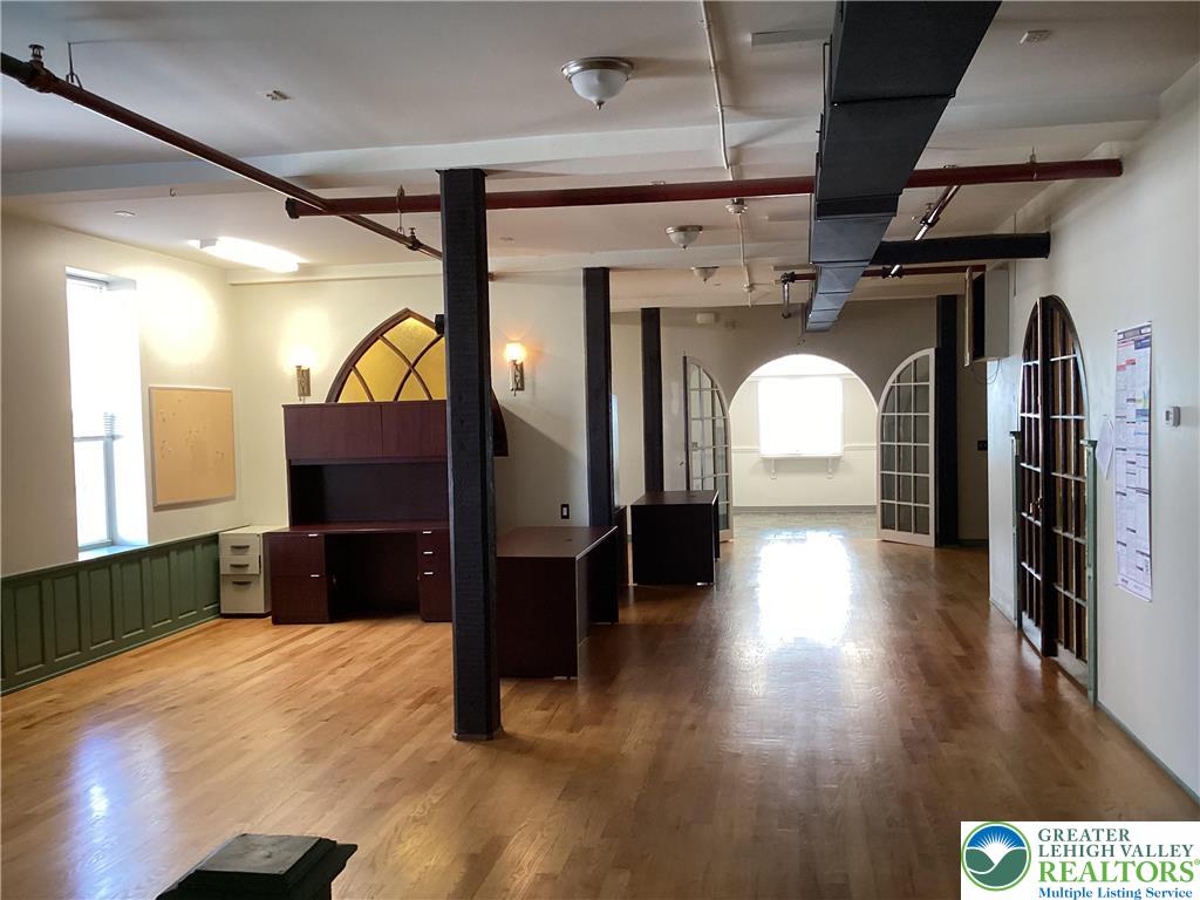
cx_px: 600
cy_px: 450
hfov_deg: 58.4
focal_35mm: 31
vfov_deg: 45.4
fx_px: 1075
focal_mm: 3.3
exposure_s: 1/60
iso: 250
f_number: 2.4
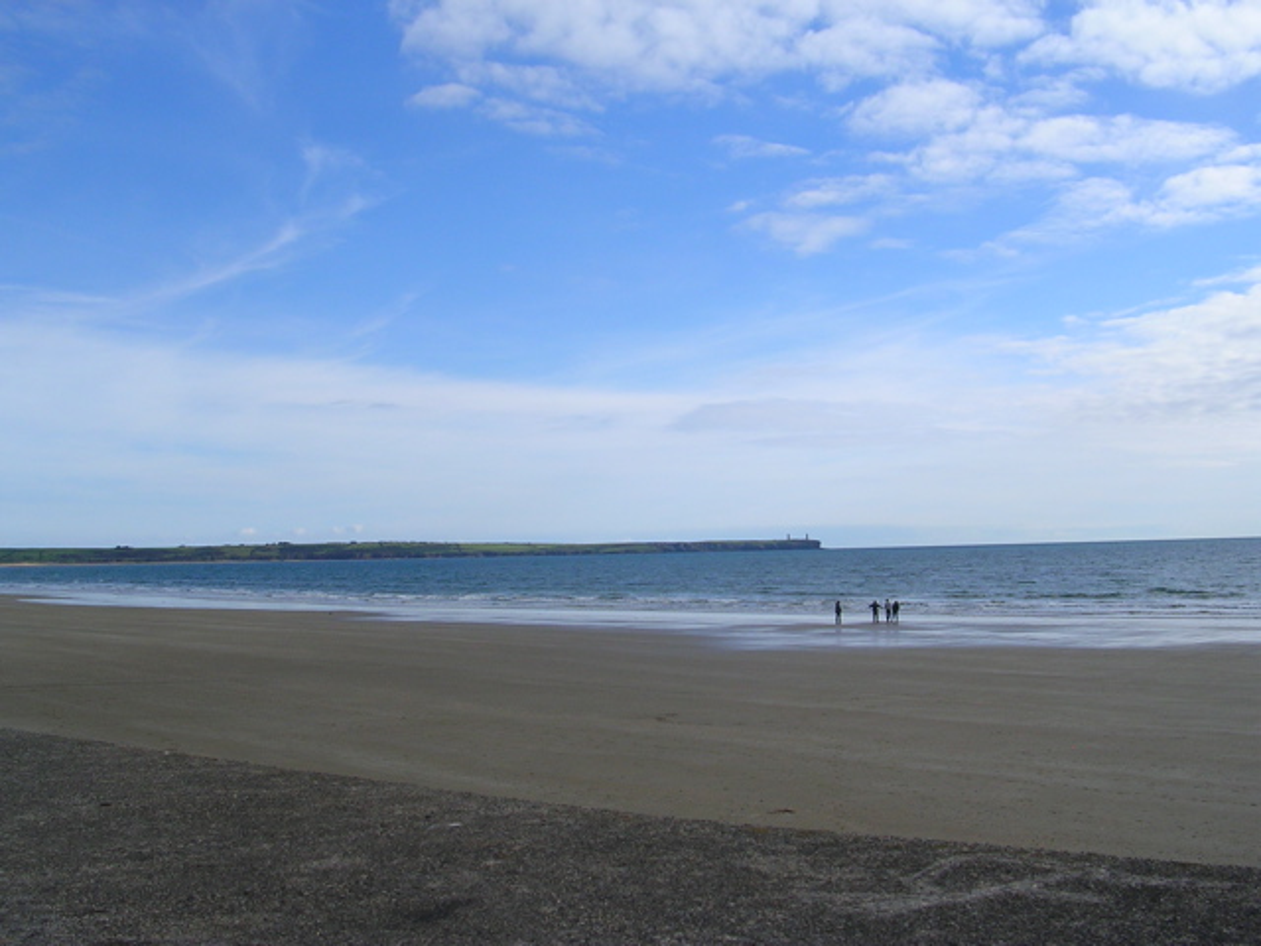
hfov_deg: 49.0
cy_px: 473
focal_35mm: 38
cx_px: 630
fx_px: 1384
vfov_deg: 37.7
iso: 50
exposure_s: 1/365
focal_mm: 5.8
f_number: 5.6
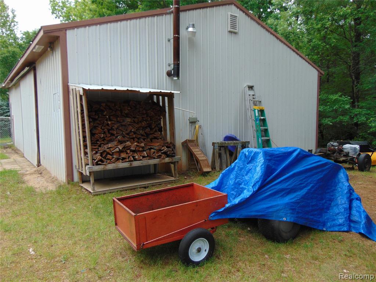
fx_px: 272
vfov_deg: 54.9
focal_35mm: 25
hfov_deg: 69.4
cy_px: 141
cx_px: 188
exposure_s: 1/100
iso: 80
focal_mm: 4.5
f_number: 3
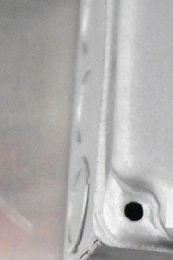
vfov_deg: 7.7
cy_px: 87
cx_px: 275
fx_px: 1939
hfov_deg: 5.1
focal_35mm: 269
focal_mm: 55
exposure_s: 1/100
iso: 25600
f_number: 5.6
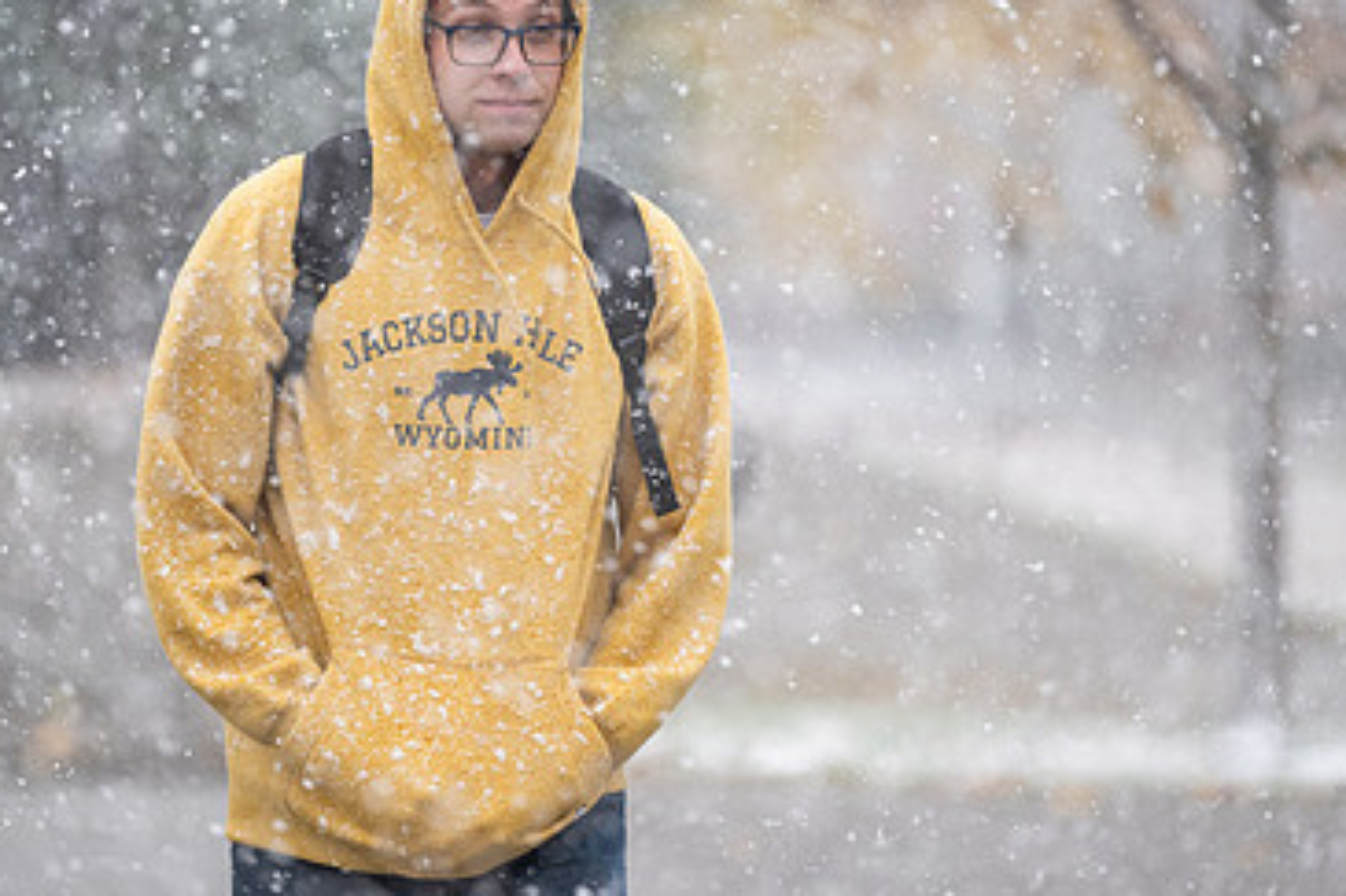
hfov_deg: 6.5
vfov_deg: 4.3
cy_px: 289
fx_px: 11884
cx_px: 608
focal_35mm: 318
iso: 800
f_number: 2.8
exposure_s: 1/800
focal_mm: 200
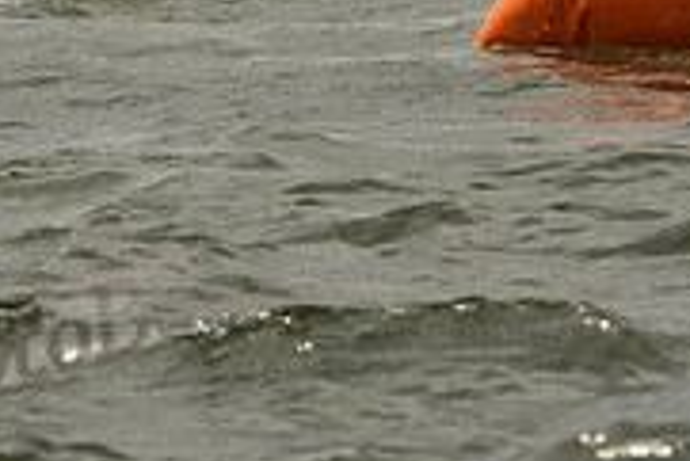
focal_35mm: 704
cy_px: -208
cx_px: -343
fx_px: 13504
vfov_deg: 2.0
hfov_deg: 2.9
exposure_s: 1/1250
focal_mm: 220
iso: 320
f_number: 9
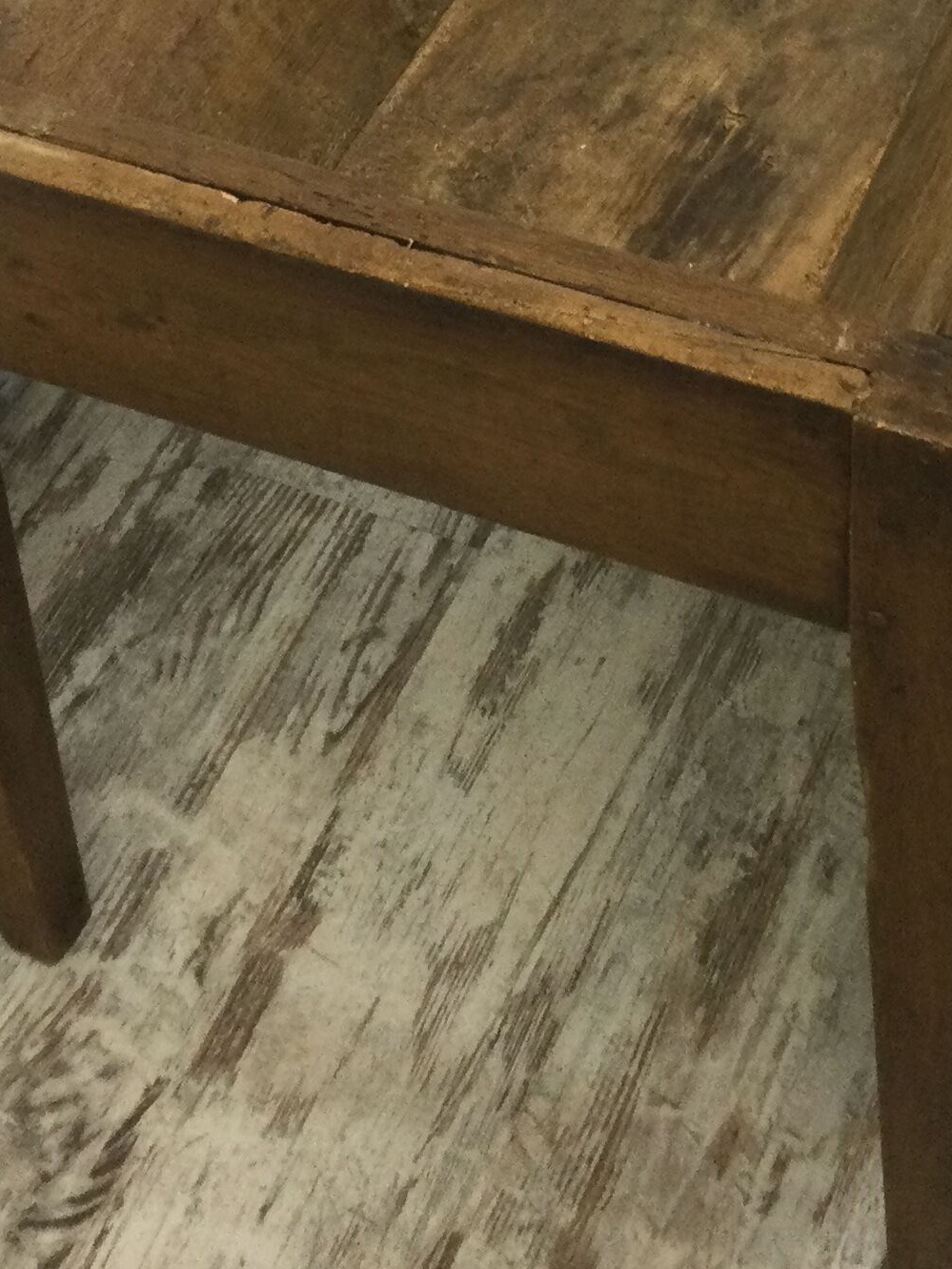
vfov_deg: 23.8
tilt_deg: -38.0
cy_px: -174
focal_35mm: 76
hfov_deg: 19.3
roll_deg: +4.0
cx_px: 692
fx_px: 2786
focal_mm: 3.3
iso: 64
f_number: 2.4
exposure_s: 1/33
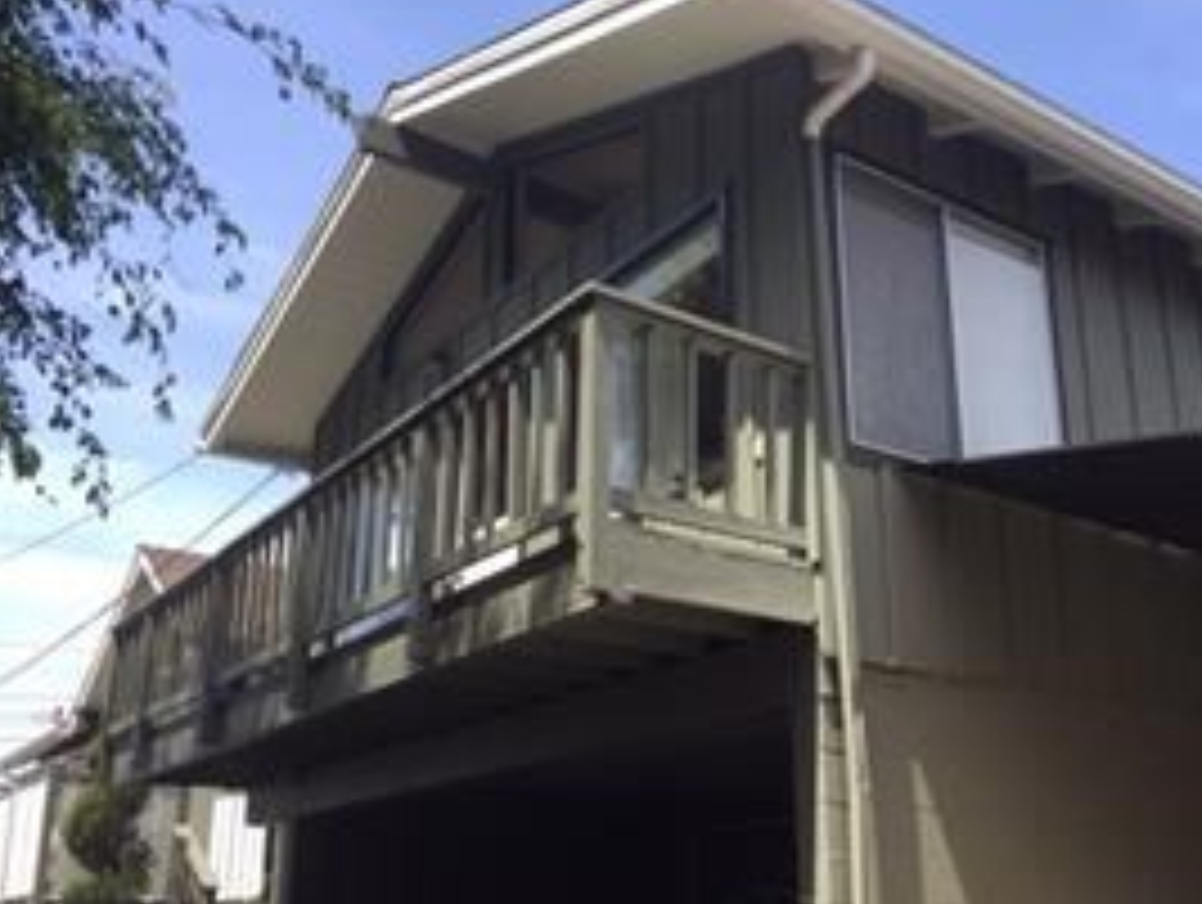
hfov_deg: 49.5
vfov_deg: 38.7
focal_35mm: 37
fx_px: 1287
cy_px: 513
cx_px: 759
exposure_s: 1/706
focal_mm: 4.15
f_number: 2.2
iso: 32
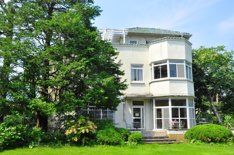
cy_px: 78
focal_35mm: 33
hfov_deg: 57.3
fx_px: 214
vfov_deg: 39.9
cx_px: 117
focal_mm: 22
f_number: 18
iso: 400
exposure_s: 1/100
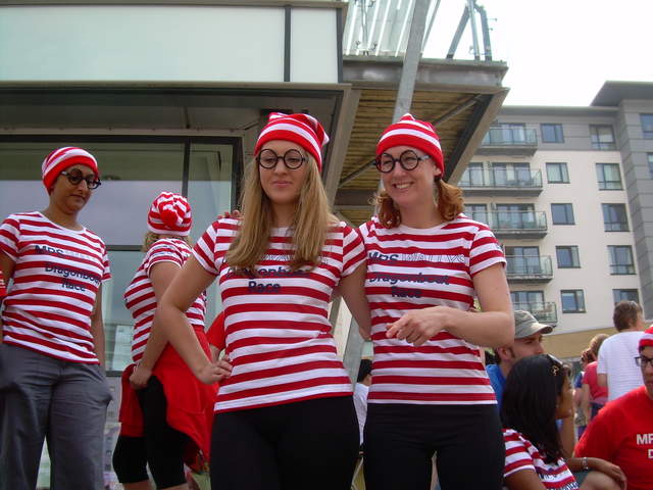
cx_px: 326
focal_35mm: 38
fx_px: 717
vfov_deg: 37.7
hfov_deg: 49.0
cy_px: 245
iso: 50
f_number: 4.6
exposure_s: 1/193
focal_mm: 6.3
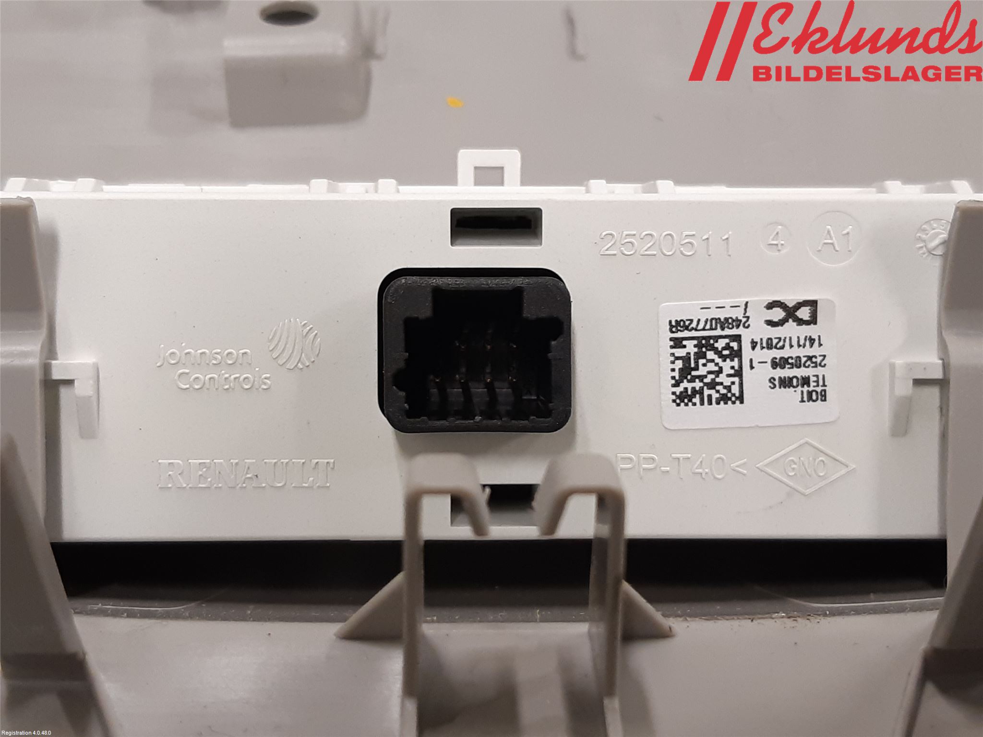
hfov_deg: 67.3
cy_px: 368
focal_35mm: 26
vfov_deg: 53.1
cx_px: 492
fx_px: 738
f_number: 1.7
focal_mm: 3.93
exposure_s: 1/50
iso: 125
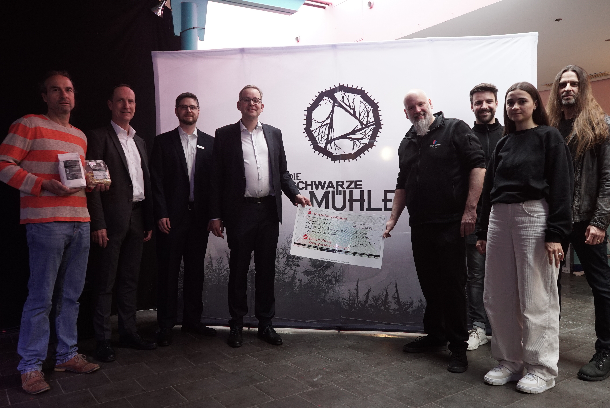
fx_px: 475
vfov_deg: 46.5
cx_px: 305
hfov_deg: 65.4
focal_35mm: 28
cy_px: 204
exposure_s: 1/60
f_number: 6.3
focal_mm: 28
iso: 1600
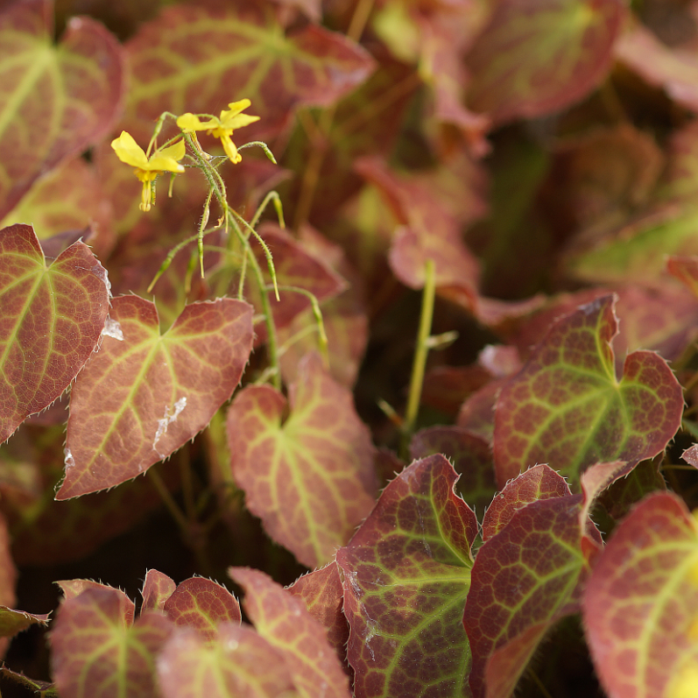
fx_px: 4380
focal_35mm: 192
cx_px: 209
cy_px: 349
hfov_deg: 9.1
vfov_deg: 9.1
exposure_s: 1/200
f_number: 4
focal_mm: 100
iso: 100
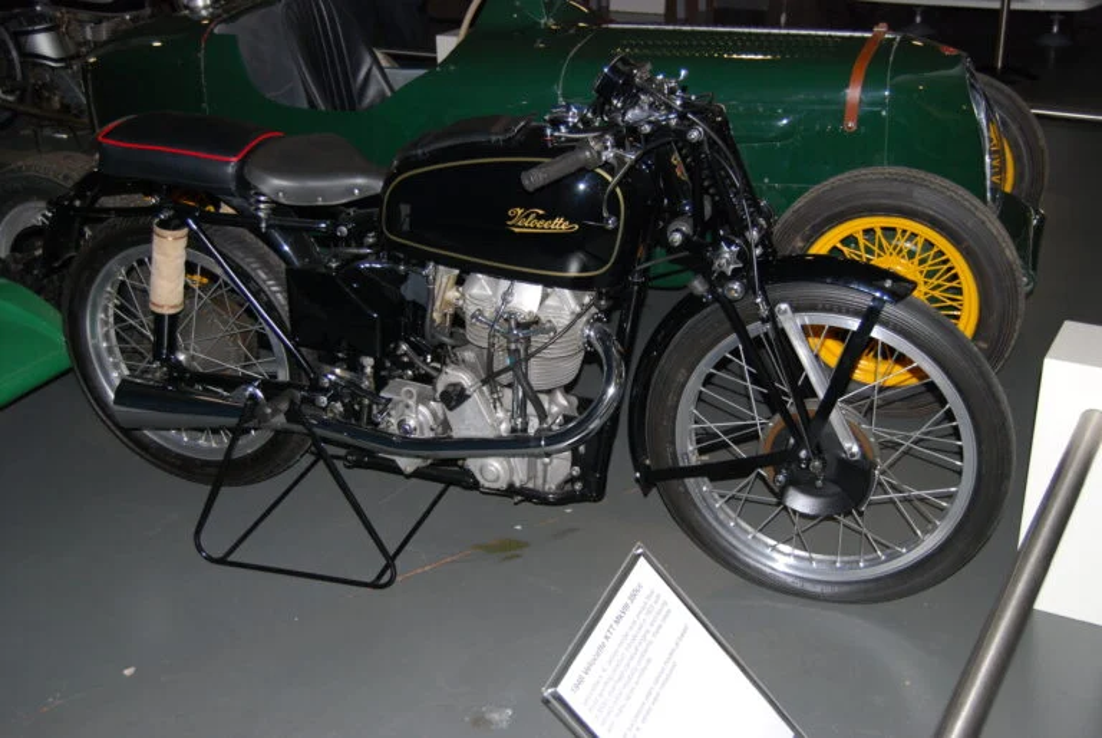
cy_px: 369
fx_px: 1287
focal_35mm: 42
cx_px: 551
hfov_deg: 46.4
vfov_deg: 32.0
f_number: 4.2
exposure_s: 1/60
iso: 400
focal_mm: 28
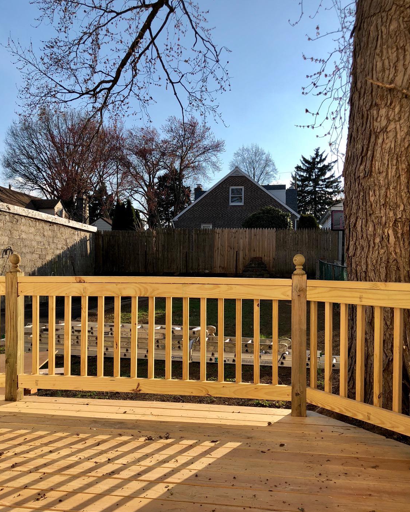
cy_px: 281
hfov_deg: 48.5
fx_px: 455
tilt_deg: -0.9
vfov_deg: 58.7
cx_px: 210
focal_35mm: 30
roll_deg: -0.3
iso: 20
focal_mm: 4
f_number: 1.8
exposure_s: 1/1656
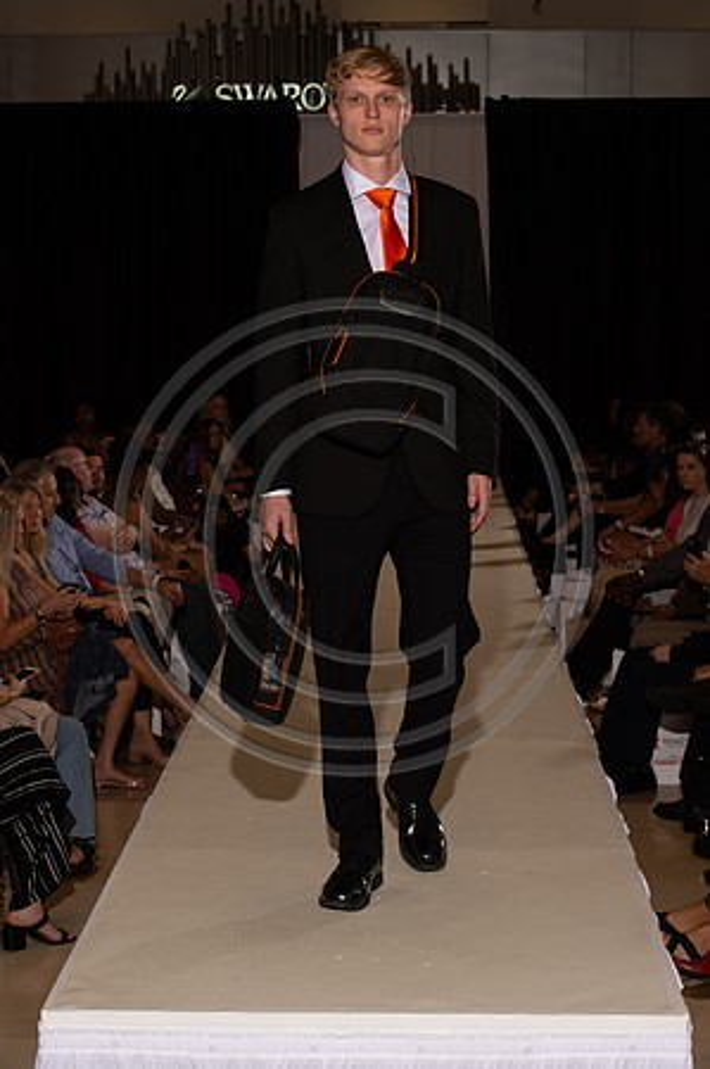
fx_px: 2313
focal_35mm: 78
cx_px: 355
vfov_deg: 26.0
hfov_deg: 17.5
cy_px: 534
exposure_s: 1/250
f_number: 9
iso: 800
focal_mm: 78
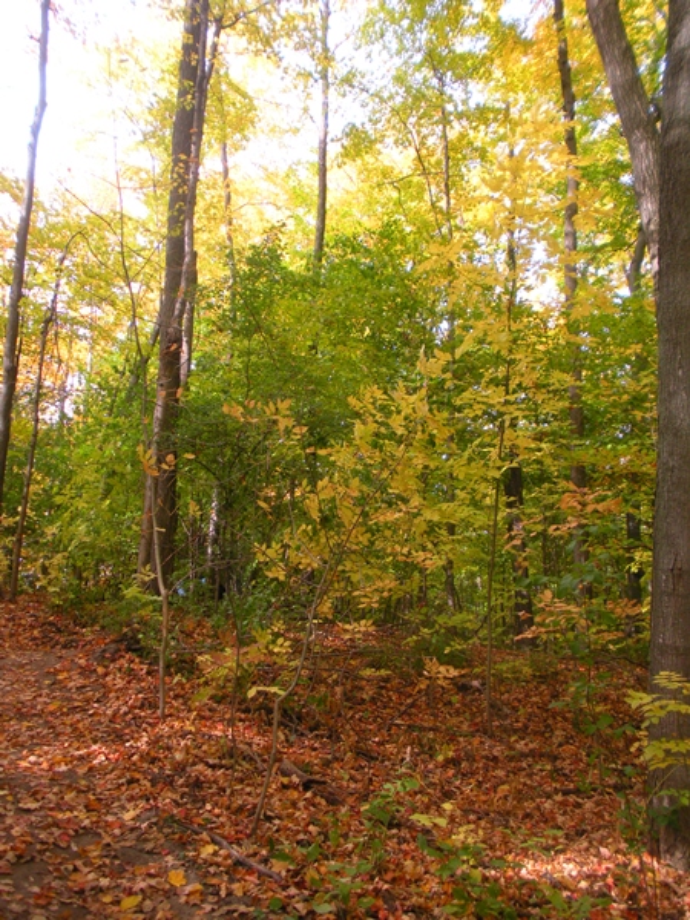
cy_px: 460
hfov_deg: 39.7
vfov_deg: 51.4
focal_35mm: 36
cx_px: 345
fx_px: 957
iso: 121
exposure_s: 1/132
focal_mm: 6.3
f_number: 3.5
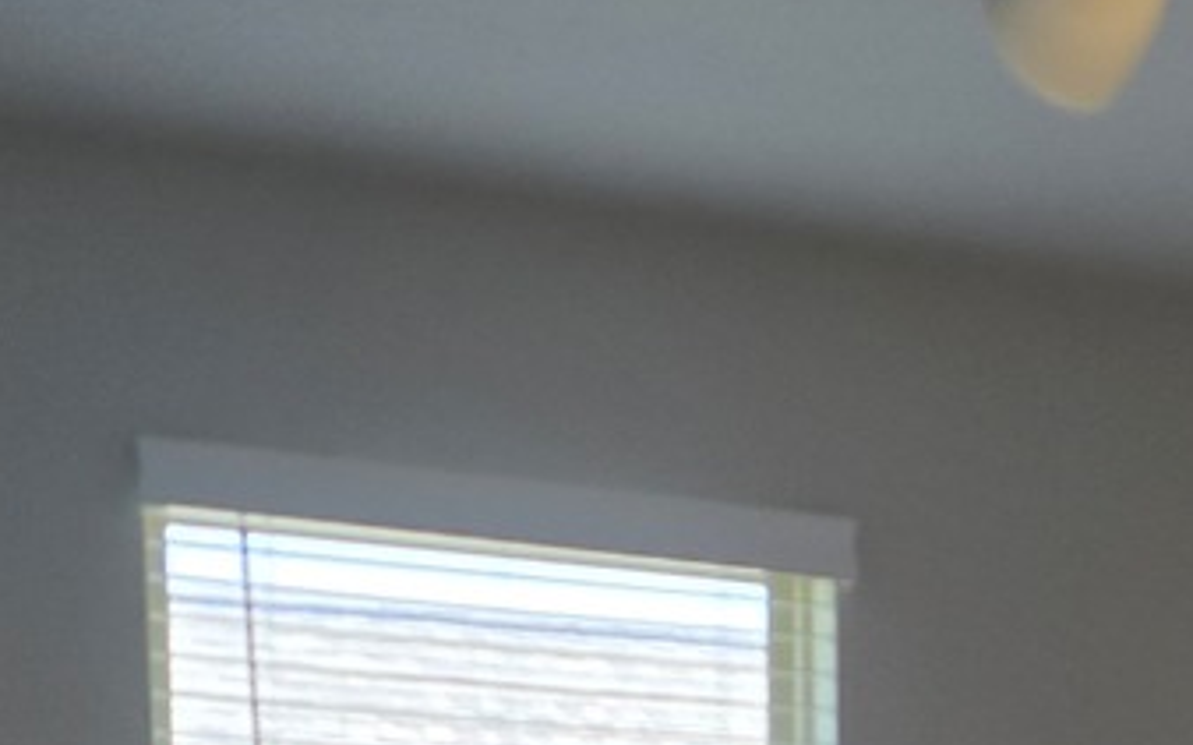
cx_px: 1264
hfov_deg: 19.3
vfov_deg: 11.2
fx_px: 3380
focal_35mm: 104
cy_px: 1575
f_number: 1.7
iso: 100
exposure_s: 1/120
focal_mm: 6.3
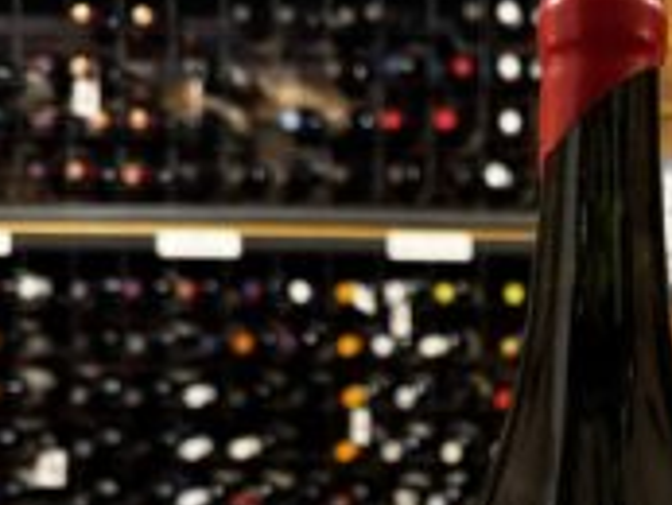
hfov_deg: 30.8
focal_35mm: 60
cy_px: 563
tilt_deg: -5.3
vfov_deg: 22.9
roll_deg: -0.8
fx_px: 1166
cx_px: 594
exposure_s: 1/50
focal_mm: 6.76
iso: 250
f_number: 1.78
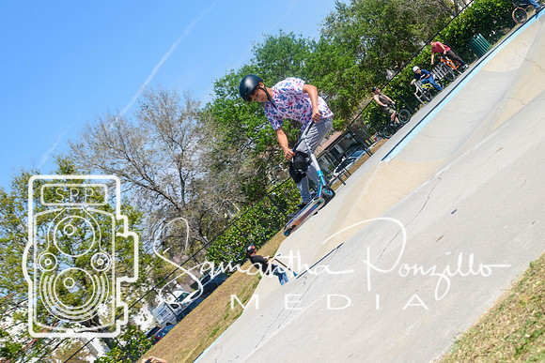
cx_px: 272
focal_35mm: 51
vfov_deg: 26.5
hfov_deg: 38.9
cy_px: 182
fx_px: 772
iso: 200
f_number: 10
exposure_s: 1/400
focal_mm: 34
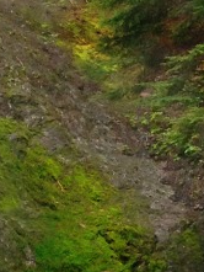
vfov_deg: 8.0
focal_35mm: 248
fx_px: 1947
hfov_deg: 5.8
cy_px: 134
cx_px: -227
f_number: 2.4
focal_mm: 4.28
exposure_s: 1/120
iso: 100
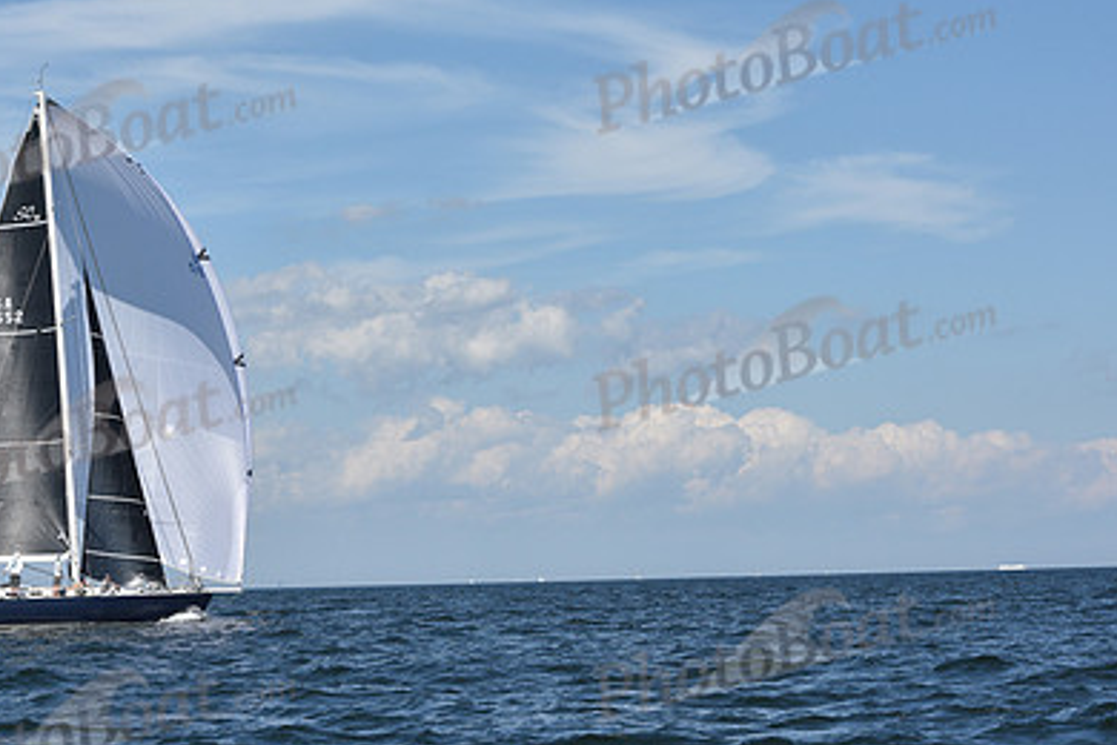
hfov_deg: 19.6
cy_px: 248
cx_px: 447
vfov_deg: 13.1
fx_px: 3227
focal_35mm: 104
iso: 320
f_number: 10
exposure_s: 1/1250
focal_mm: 70
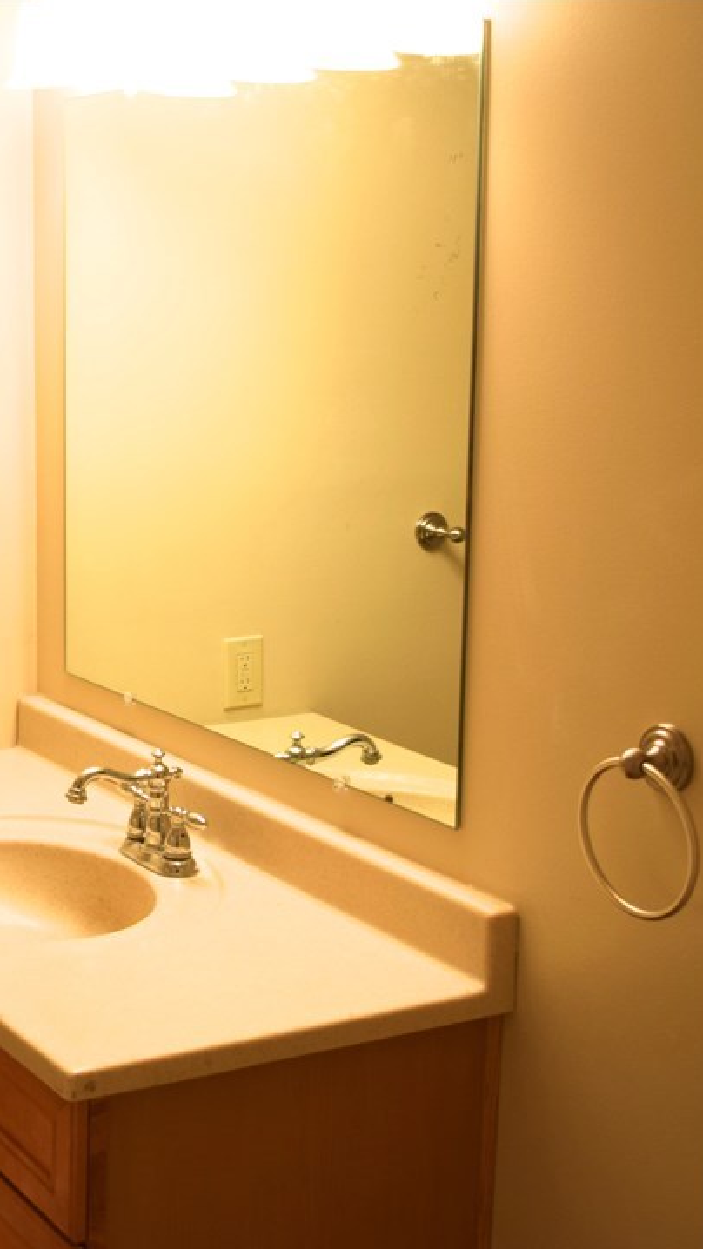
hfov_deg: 20.4
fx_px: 1888
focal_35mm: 57
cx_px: -3
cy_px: 626
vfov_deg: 36.6
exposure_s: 1/80
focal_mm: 24
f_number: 4.5
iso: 400
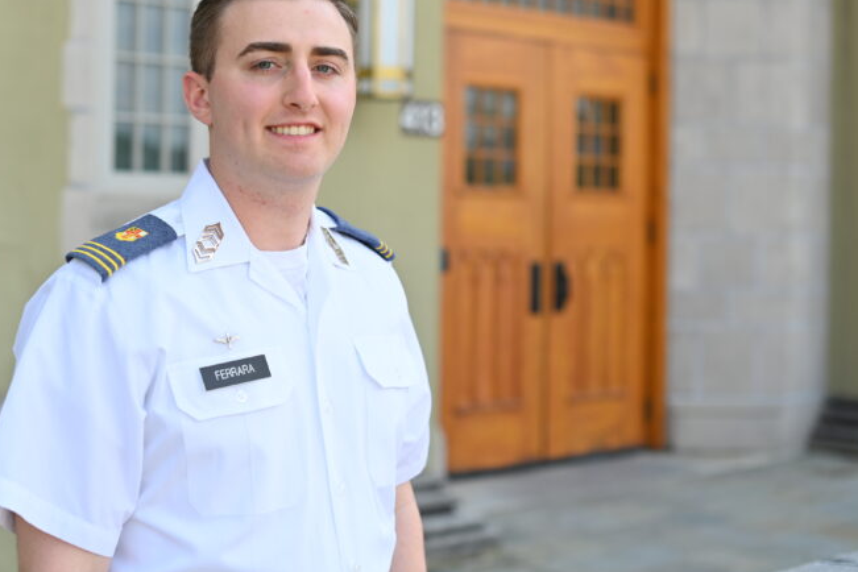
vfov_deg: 23.0
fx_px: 1406
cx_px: 366
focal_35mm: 59
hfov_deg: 33.9
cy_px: 239
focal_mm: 50
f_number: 2.8
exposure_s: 1/1250
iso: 200
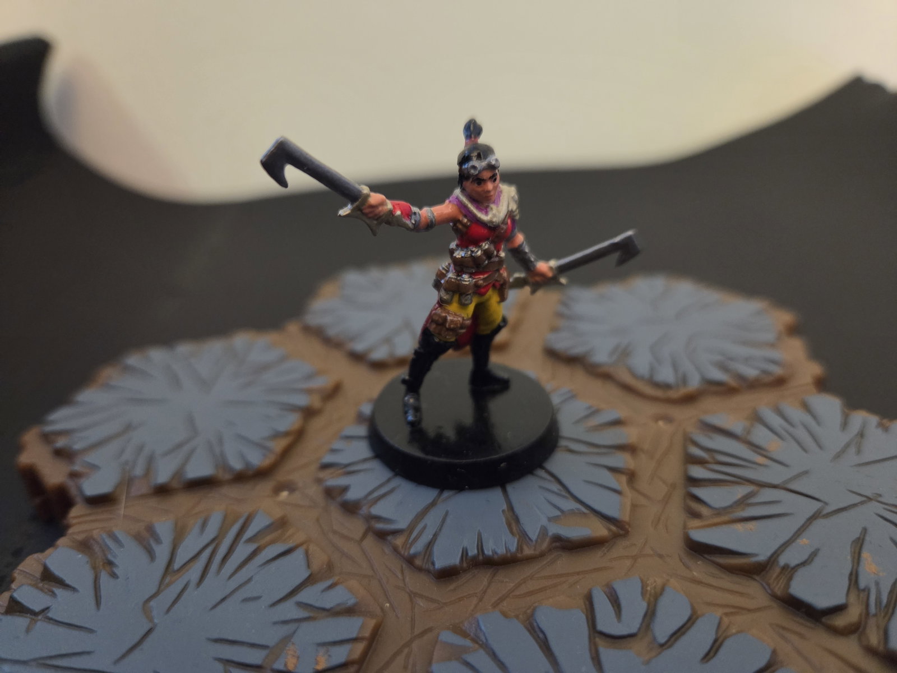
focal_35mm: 23
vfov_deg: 58.9
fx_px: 596
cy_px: 336
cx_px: 448
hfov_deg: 73.9
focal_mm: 5.4
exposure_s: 1/40
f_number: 1.8
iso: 1250
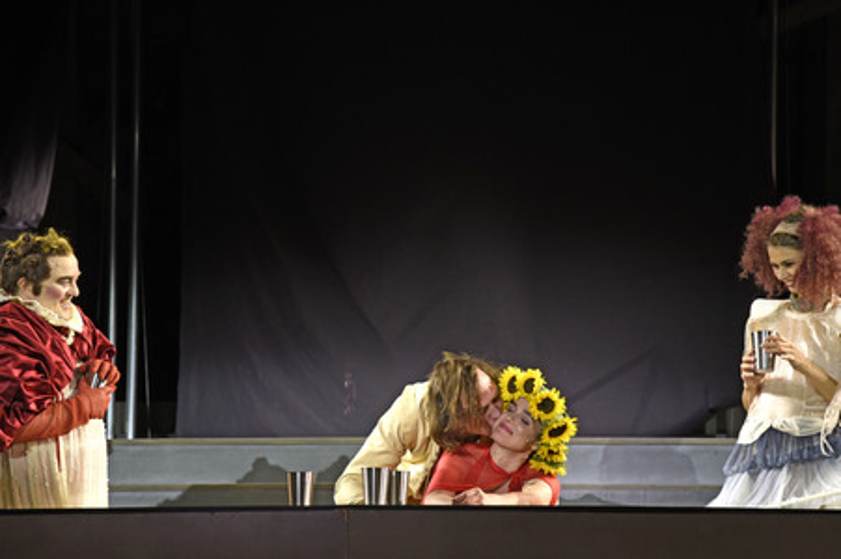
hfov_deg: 17.1
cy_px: 280
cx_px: 420
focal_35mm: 120
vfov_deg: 11.4
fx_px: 2801
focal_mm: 120
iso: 800
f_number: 5.6
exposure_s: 1/80
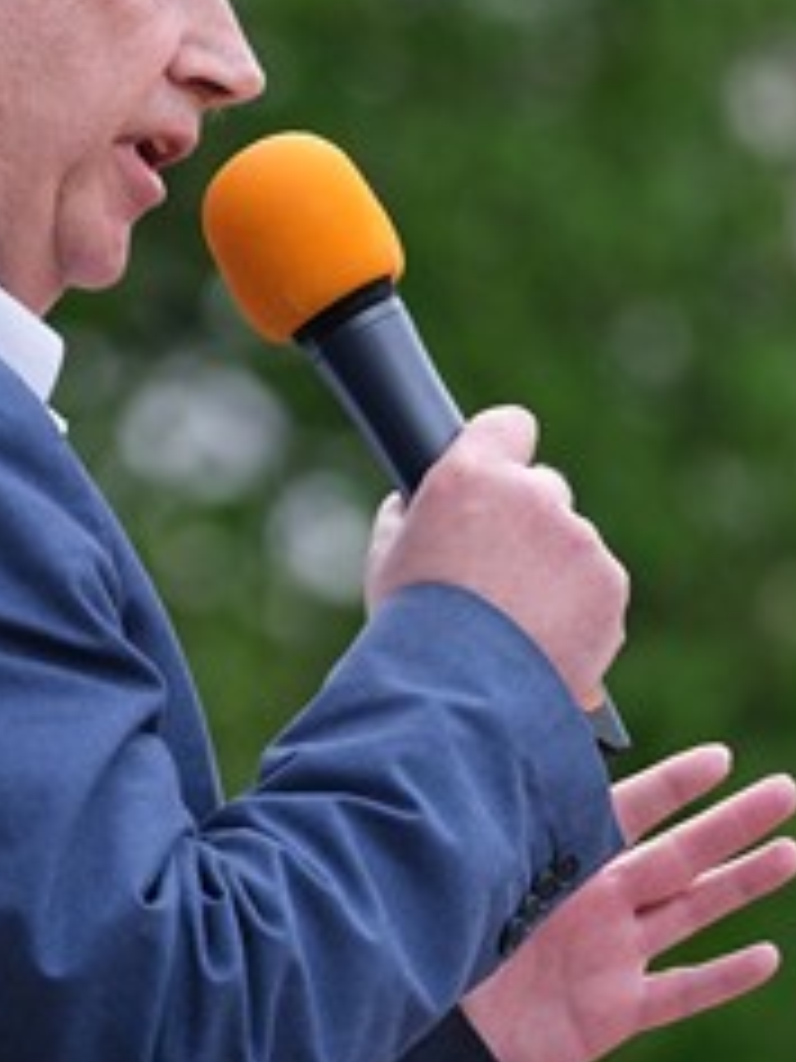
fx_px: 13950
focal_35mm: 455
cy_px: 405
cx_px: 99
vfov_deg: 4.4
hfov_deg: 3.3
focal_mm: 124.3
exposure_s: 1/1700
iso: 400
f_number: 2.8
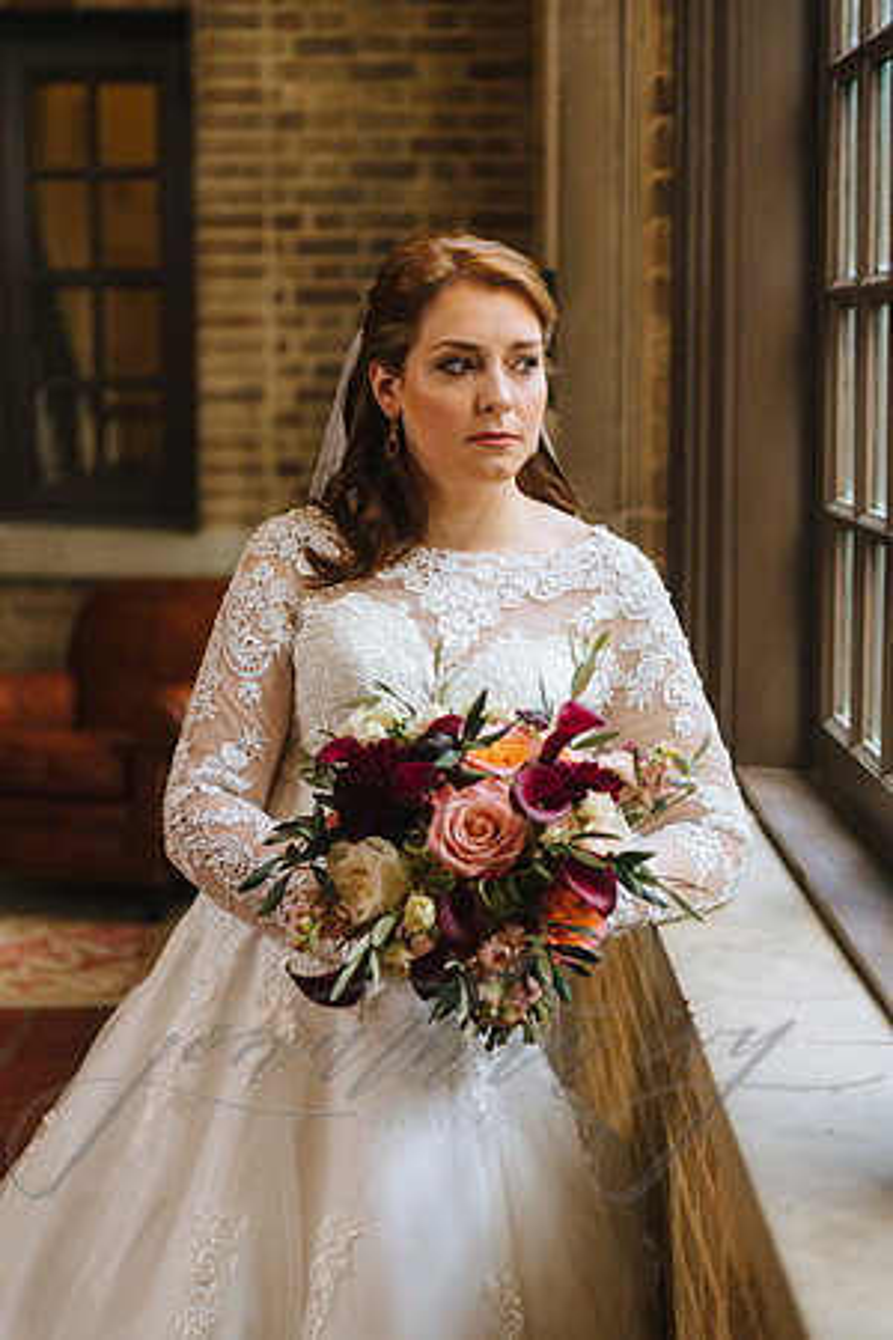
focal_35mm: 70
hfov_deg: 19.5
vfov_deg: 28.8
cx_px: 446
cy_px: 670
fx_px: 2604
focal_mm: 70
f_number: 2.8
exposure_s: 1/125
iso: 250
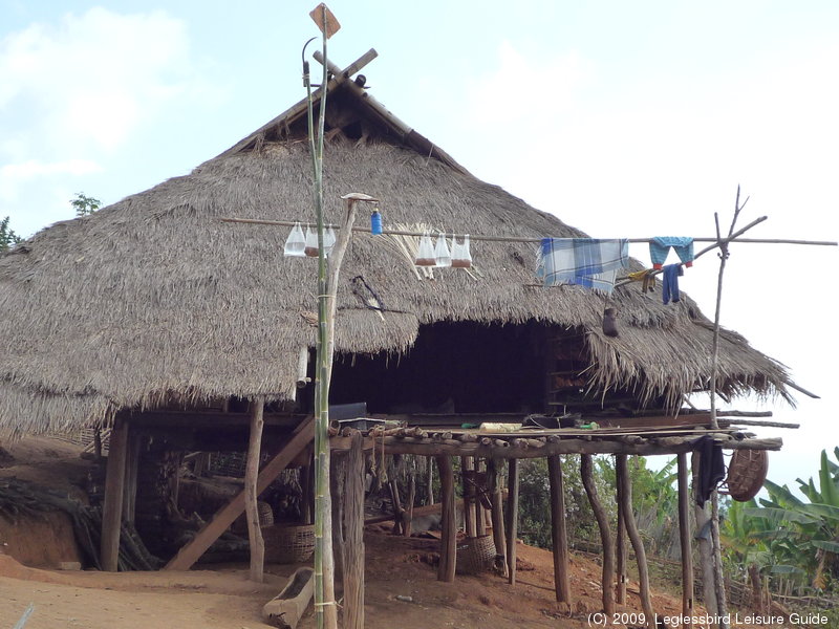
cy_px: 314
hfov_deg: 43.9
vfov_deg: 33.6
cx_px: 420
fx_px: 1042
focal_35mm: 43
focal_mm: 5.3
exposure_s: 1/500
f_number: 3.4
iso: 160
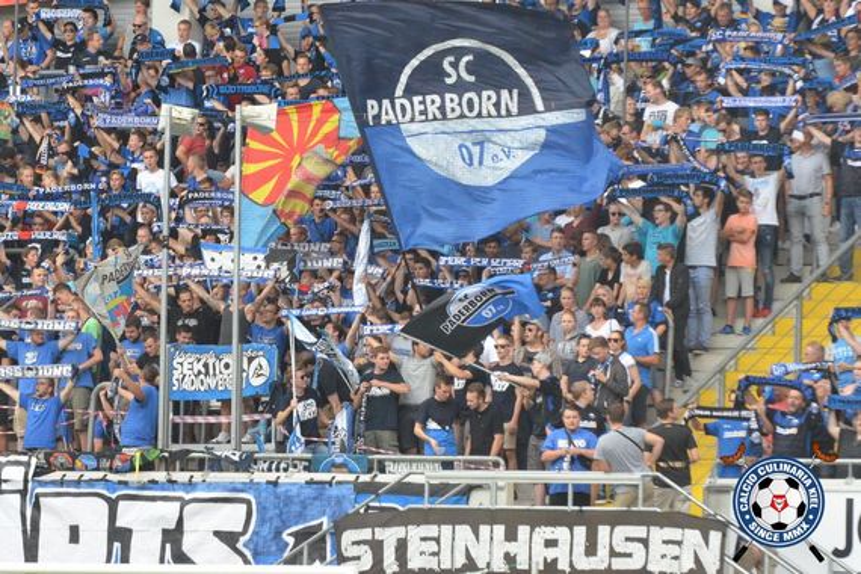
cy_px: 287
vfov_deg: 6.8
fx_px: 4843
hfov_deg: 10.2
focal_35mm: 202
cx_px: 430
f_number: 5.6
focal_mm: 135
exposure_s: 1/1600
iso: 2000
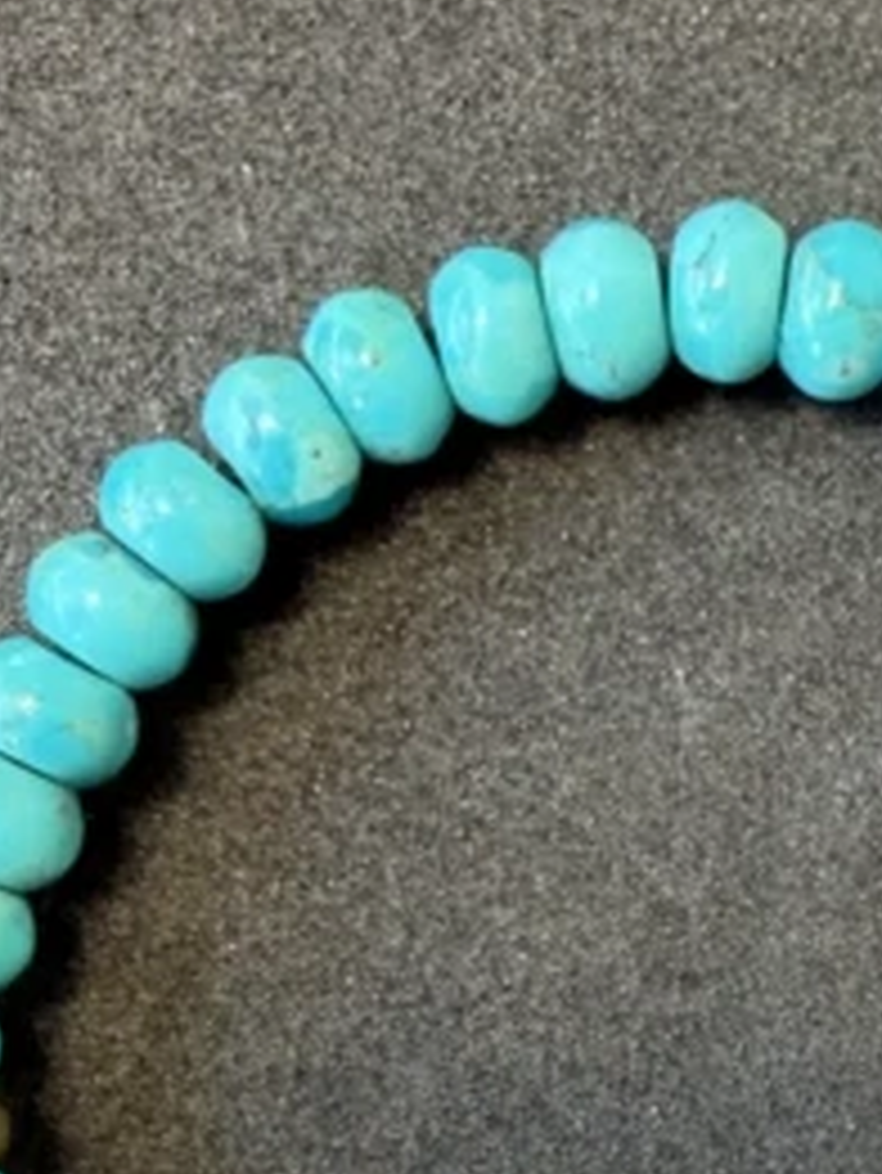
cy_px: 1223
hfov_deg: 15.6
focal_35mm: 94
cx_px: 747
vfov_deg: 20.1
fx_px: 3191
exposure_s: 1/60
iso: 200
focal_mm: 2.22
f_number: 2.2
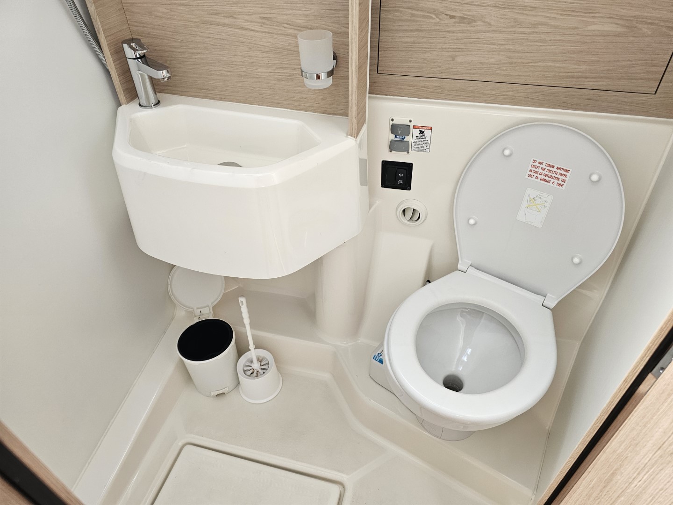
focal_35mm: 23
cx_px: 336
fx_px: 447
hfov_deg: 73.9
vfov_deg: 58.9
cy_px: 252
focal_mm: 6.3
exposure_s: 1/180
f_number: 1.7
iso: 200
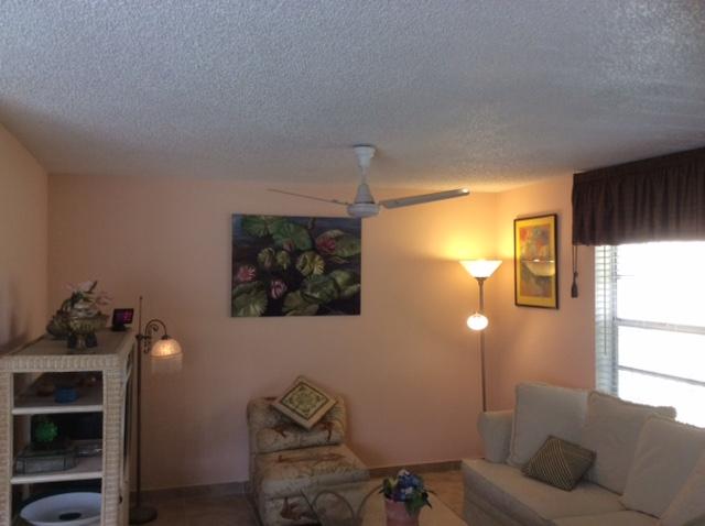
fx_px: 651
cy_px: 263
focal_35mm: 32
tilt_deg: -0.7
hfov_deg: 56.9
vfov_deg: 44.1
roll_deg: +0.5
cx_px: 352
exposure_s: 1/120
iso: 64
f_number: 2.4
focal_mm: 3.3
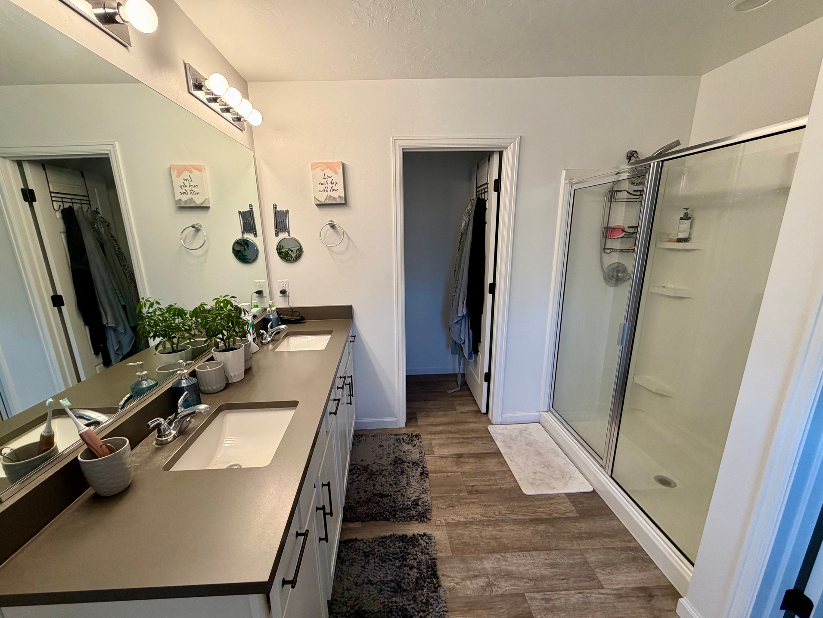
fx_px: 357
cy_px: 325
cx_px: 393
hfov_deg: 98.1
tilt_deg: -15.0
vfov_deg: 81.7
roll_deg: +1.4
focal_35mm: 15
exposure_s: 1/120
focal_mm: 2.22
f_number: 2.2
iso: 200
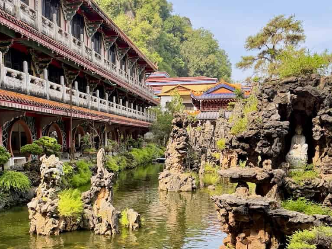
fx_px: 384
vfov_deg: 34.8
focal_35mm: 40
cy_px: 200
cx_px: 132
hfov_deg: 46.5
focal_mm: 6.8
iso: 100
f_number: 1.8
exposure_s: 1/849
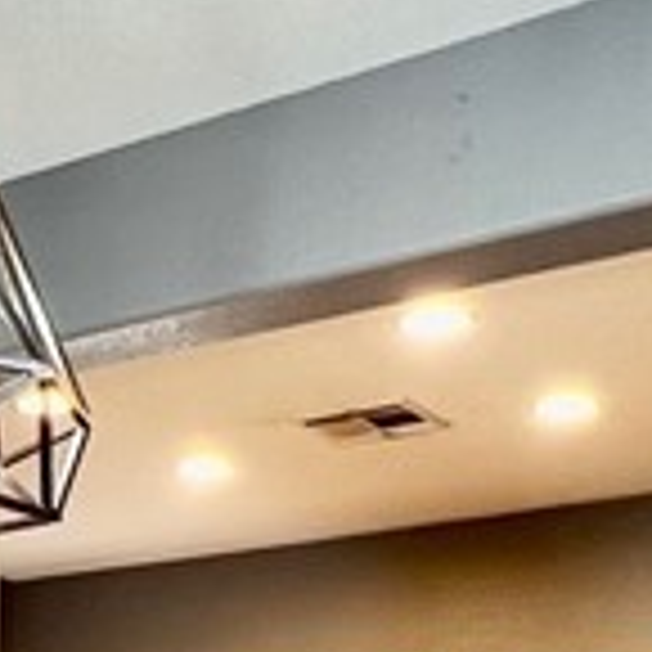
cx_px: -198
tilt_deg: +0.7
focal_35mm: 81
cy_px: 899
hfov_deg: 19.7
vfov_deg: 19.4
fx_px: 1726
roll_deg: -1.3
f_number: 1.8
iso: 125
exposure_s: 1/60
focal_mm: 1.57
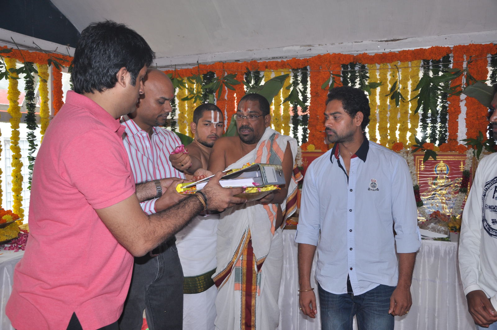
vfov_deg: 39.9
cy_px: 165
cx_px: 248
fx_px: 455
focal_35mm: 33
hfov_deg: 57.3
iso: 250
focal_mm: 22
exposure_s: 1/125
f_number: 5
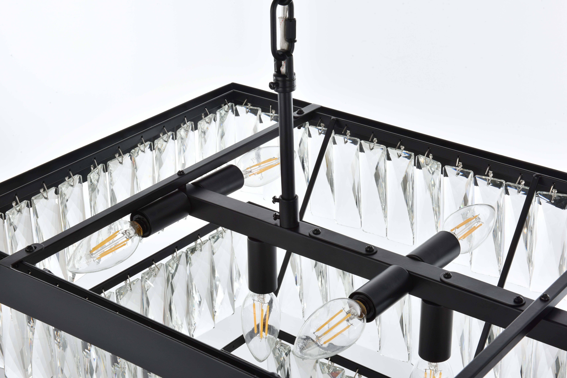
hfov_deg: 28.8
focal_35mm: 70
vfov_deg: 19.5
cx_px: 284
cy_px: 189
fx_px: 1103
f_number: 22
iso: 100
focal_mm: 70
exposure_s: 1/100
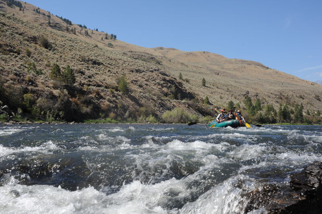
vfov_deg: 37.8
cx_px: 161
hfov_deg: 54.5
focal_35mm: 35
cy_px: 107
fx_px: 313
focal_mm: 35
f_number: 13
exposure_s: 1/200
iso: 200
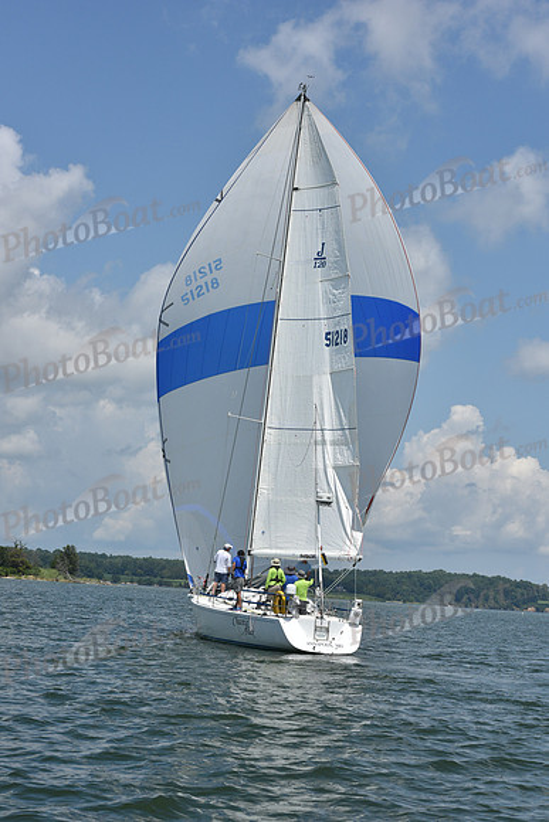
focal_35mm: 70
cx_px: 274
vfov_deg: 28.8
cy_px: 411
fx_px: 1600
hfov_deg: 19.5
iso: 320
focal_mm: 70
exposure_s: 1/1000
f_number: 11
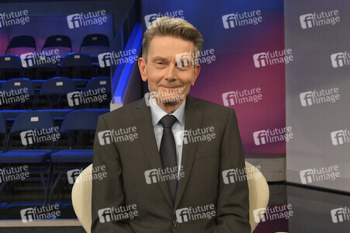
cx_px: 175
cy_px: 116
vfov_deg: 35.0
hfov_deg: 50.7
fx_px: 369
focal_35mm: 38
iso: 2500
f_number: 6.3
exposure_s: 1/200
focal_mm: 38
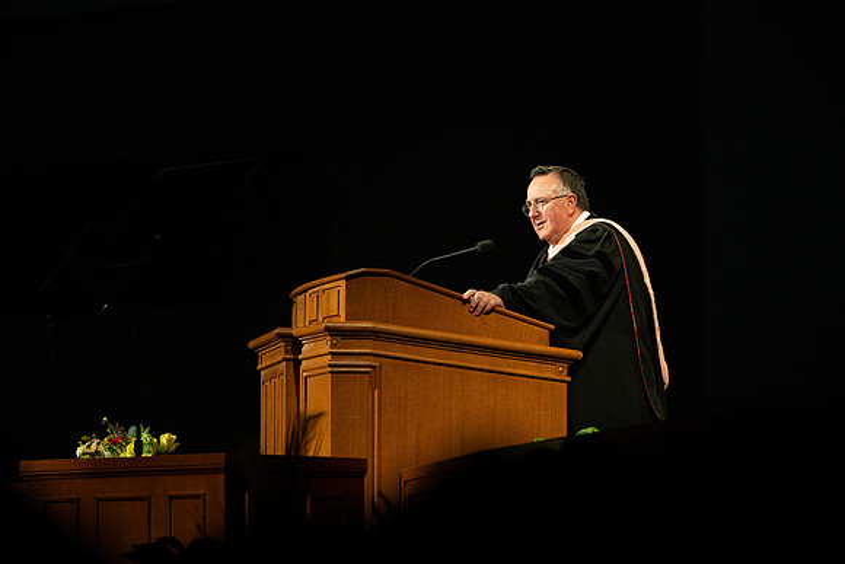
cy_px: 220
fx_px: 5186
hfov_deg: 9.3
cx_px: 495
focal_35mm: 221
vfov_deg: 6.2
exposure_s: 1/250
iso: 1250
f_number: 2.8
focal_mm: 180
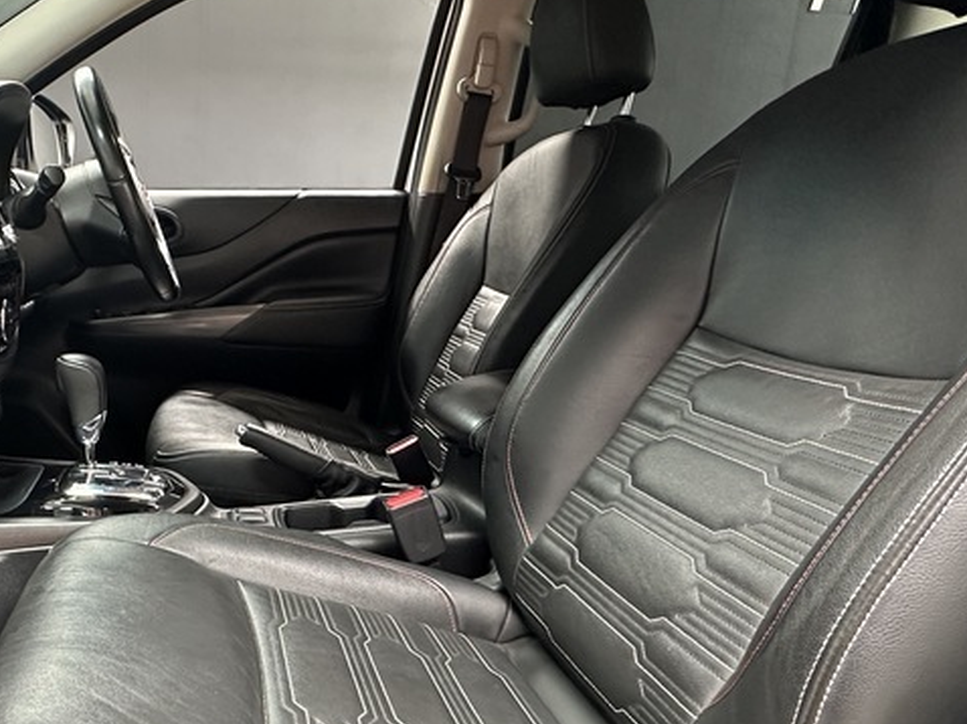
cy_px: 455
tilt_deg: -14.9
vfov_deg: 46.3
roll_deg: -2.7
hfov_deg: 57.1
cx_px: 247
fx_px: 838
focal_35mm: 30
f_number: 2.2
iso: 500
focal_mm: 2.22
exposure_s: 1/60
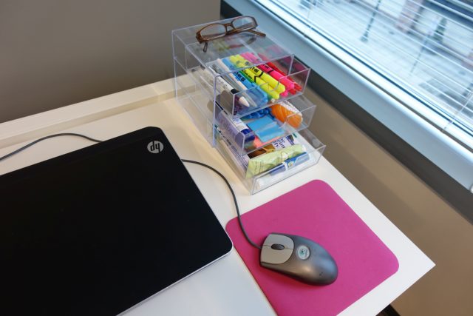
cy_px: 158
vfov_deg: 53.2
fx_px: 315
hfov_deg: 73.7
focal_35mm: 24
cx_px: 236
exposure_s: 1/30
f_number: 2
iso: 125
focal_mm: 8.8
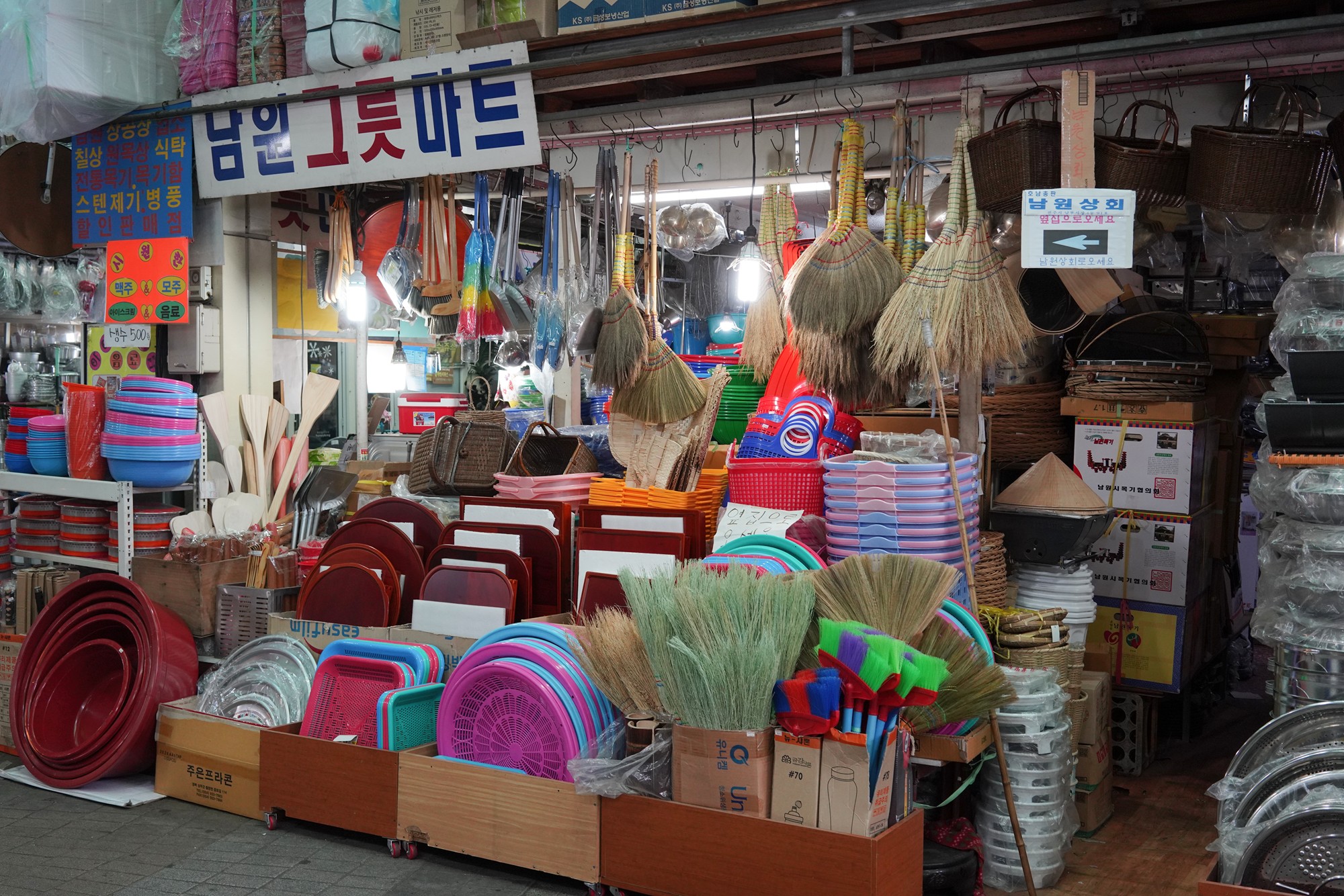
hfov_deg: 54.4
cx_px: 672
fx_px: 1307
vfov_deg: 37.9
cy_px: 448
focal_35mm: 35
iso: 1600
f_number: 5.6
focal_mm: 35
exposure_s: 1/100
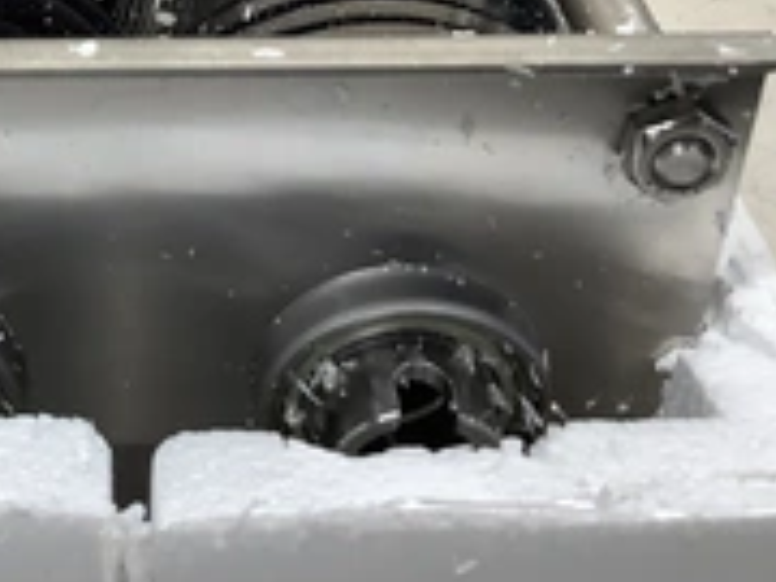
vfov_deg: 21.0
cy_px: 112
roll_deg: +1.4
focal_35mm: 69
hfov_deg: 27.3
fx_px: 1547
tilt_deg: -32.6
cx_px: 91
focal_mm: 3.3
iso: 80
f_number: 2.4
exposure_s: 1/120
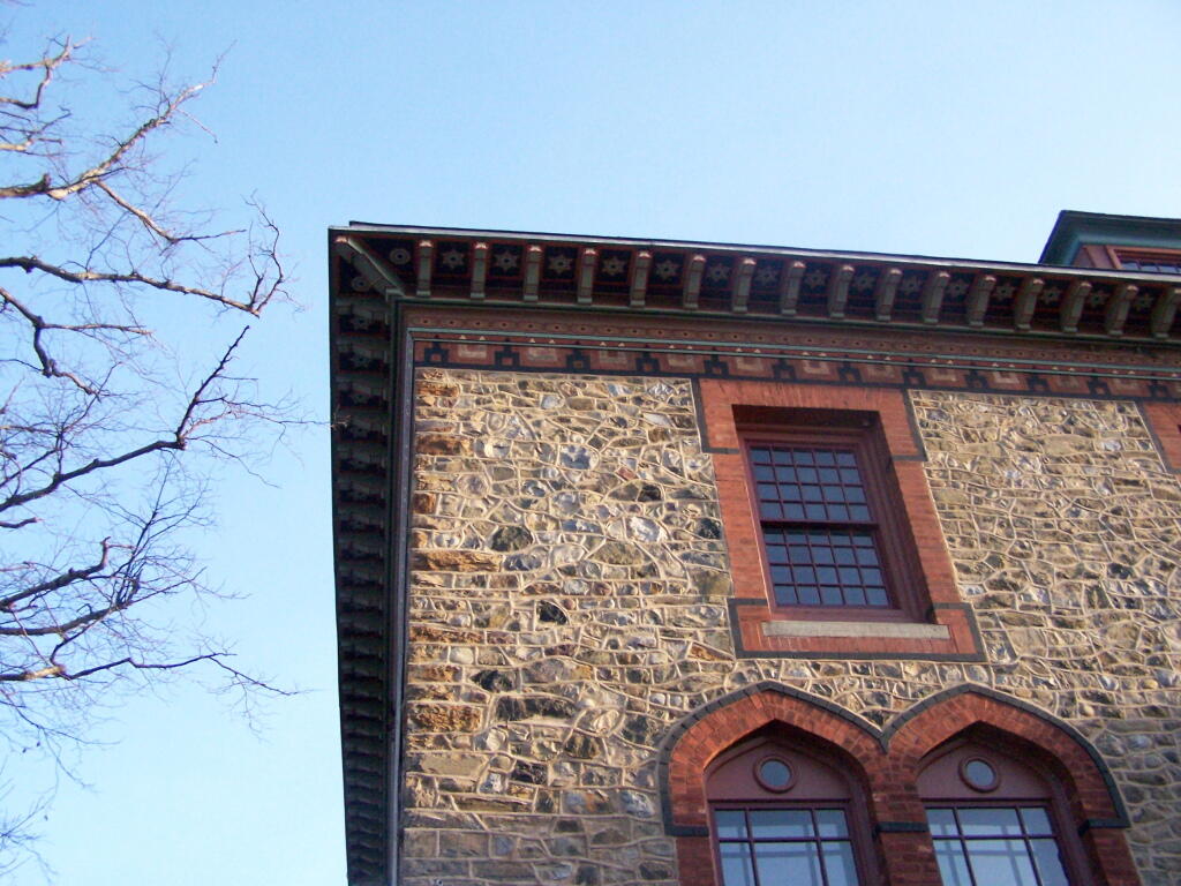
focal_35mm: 38
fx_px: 1296
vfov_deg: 37.7
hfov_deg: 49.0
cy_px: 443
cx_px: 590
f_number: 2.8
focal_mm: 6.3
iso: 400
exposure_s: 1/1000
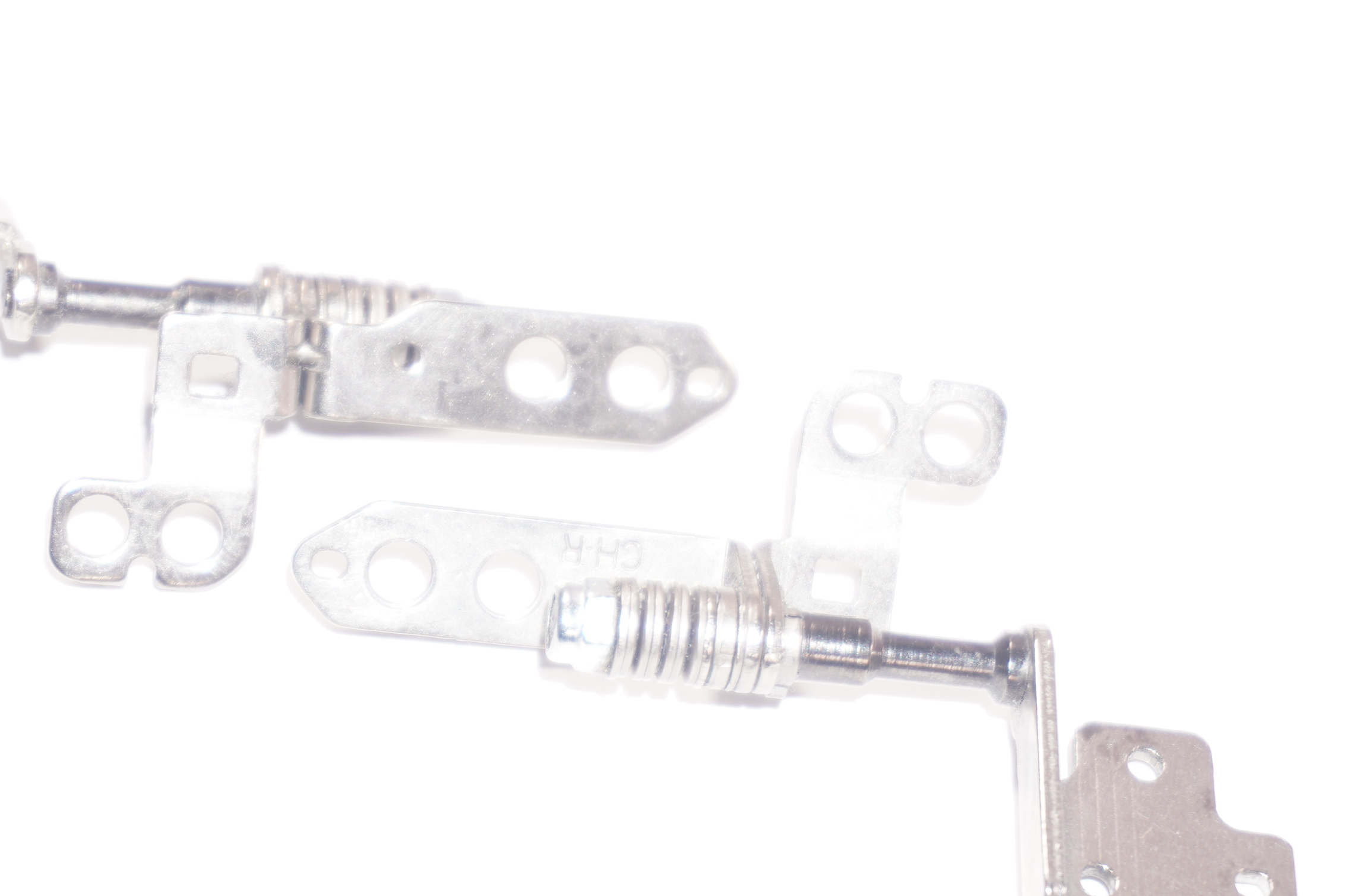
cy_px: 576
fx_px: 3738
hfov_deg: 20.4
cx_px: 543
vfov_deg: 13.6
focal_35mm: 100
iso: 100
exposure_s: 1/30
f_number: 5.6
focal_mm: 50
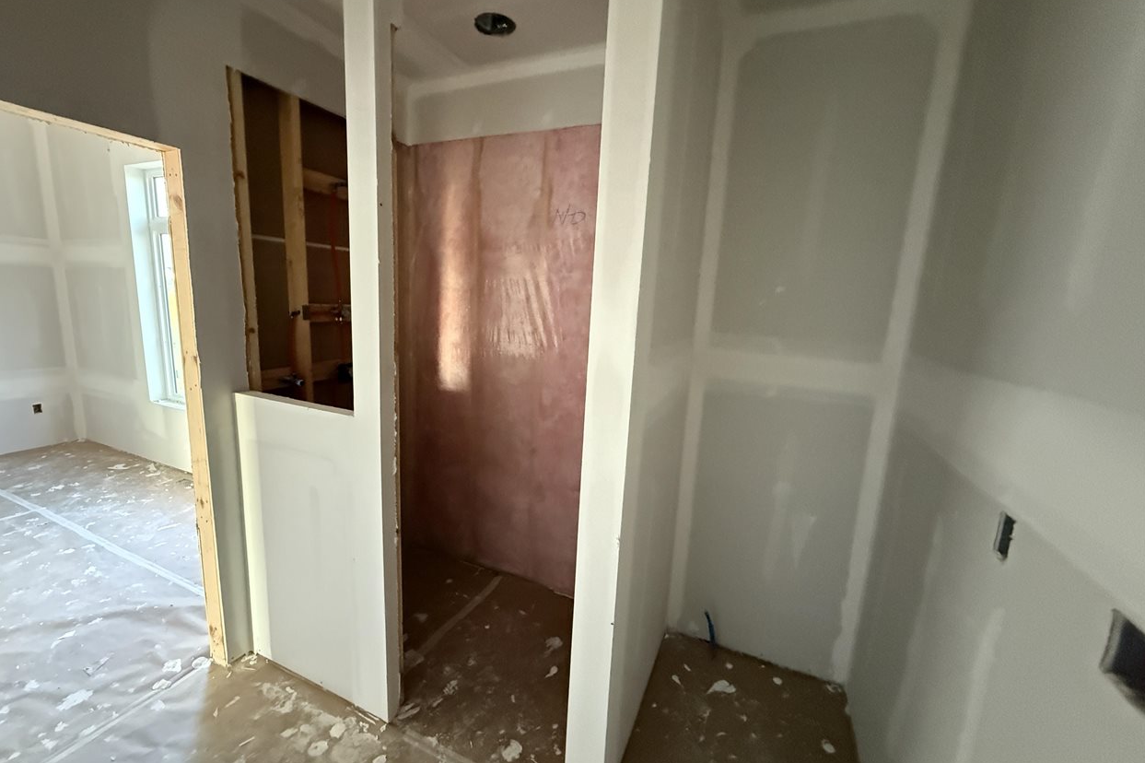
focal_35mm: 15
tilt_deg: -9.8
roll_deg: -2.9
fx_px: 477
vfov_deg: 77.3
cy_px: 385
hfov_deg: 100.4
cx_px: 559
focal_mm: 2.22
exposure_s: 1/55
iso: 1250
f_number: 2.2
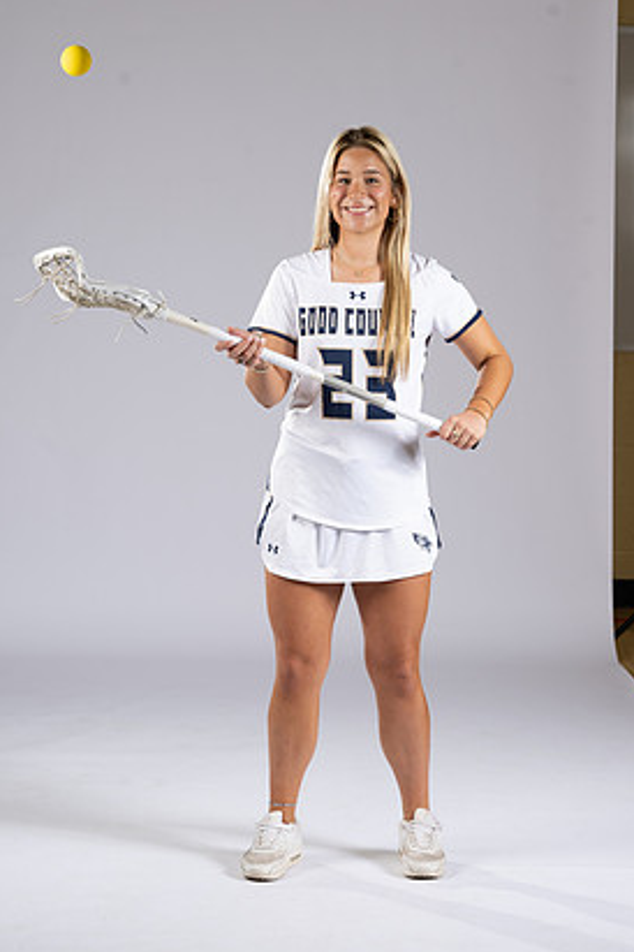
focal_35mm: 103
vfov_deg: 19.8
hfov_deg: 13.3
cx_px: 305
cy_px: 477
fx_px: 2721
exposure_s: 1/200
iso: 250
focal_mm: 94
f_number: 6.3
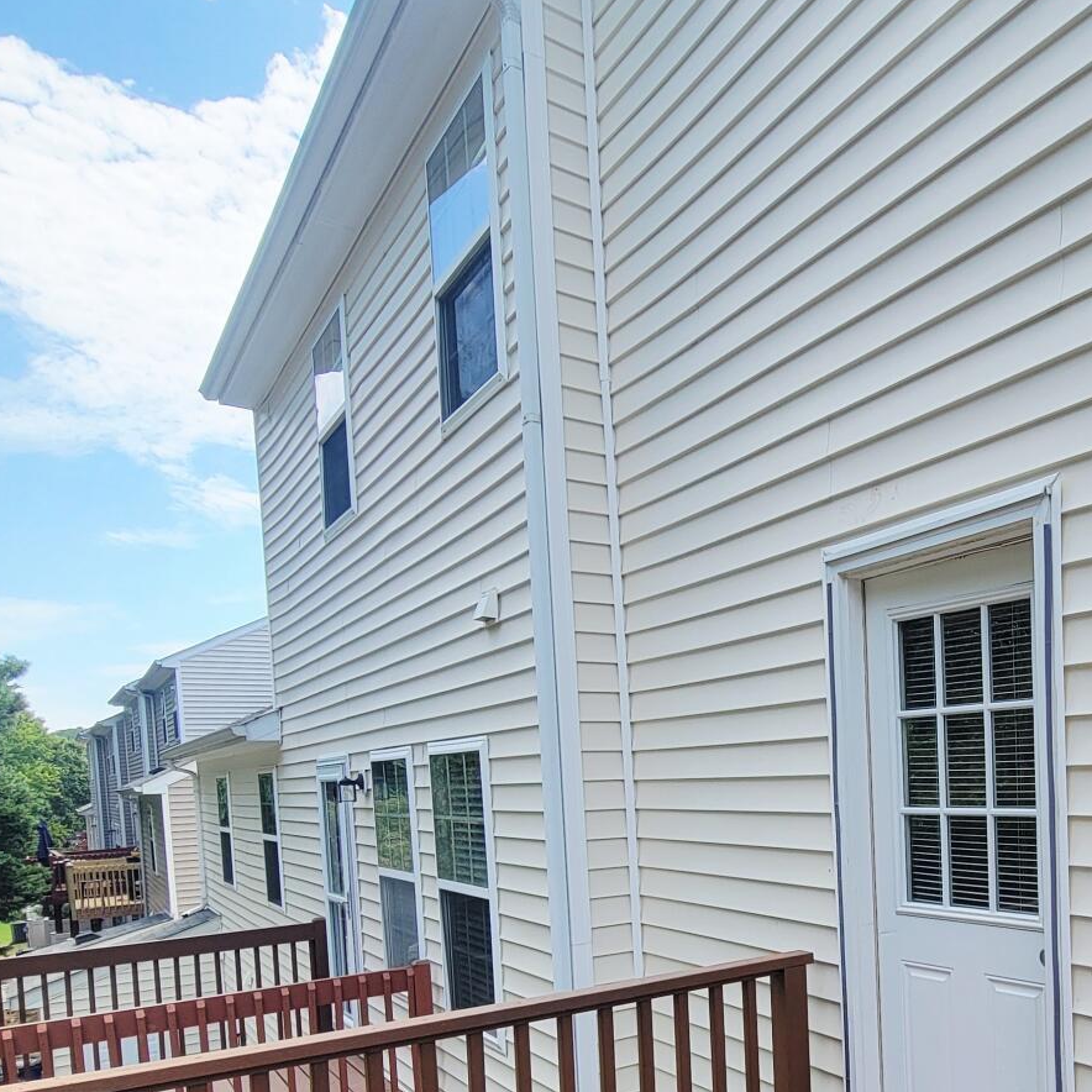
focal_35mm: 26
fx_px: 928
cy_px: 847
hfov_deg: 57.0
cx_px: 855
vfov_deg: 57.2
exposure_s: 1/526
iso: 50
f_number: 2.2
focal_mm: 2.2
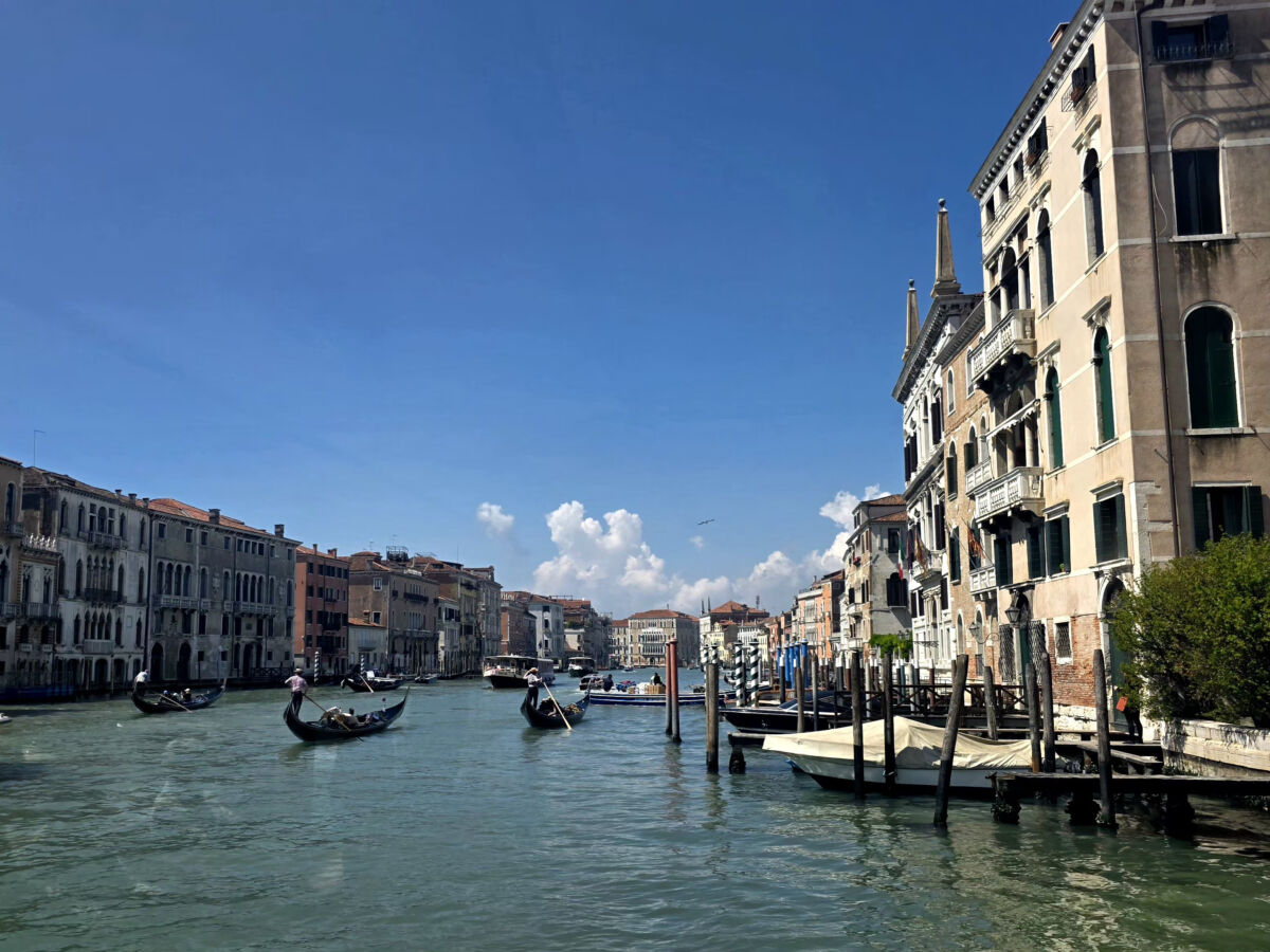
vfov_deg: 58.9
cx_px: 635
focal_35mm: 23
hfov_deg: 73.9
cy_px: 476
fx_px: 844
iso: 80
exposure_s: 1/10000
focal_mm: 6.3
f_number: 1.7
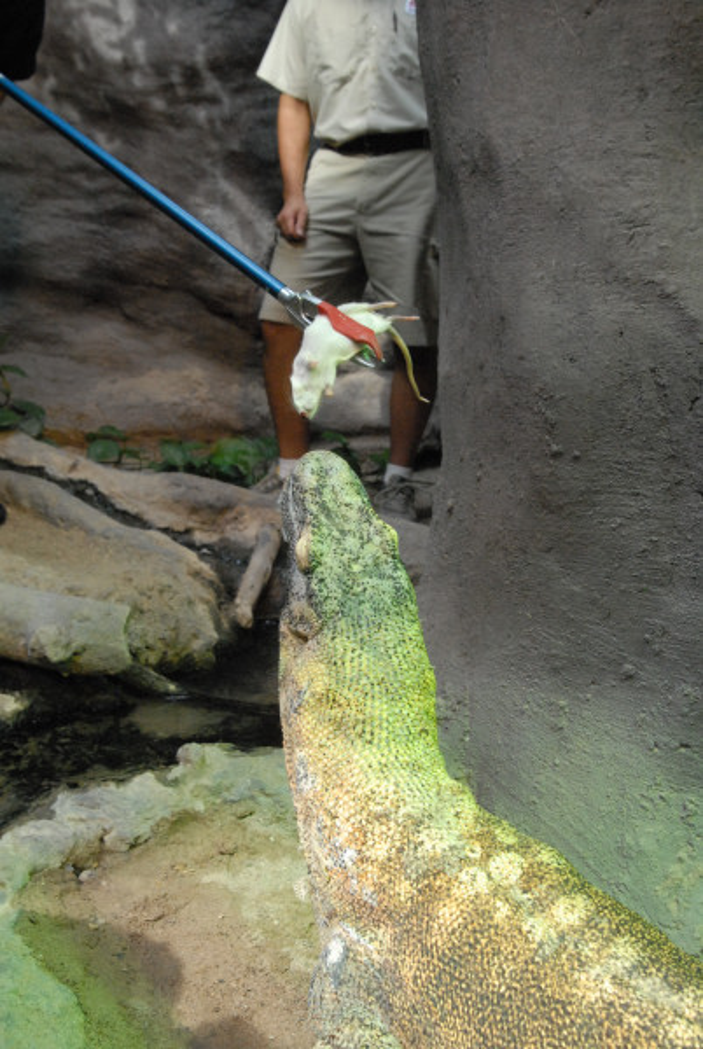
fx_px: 1226
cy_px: 524
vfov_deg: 46.3
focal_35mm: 42
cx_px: 352
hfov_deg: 32.0
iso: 1600
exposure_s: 1/200
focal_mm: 28
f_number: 7.1
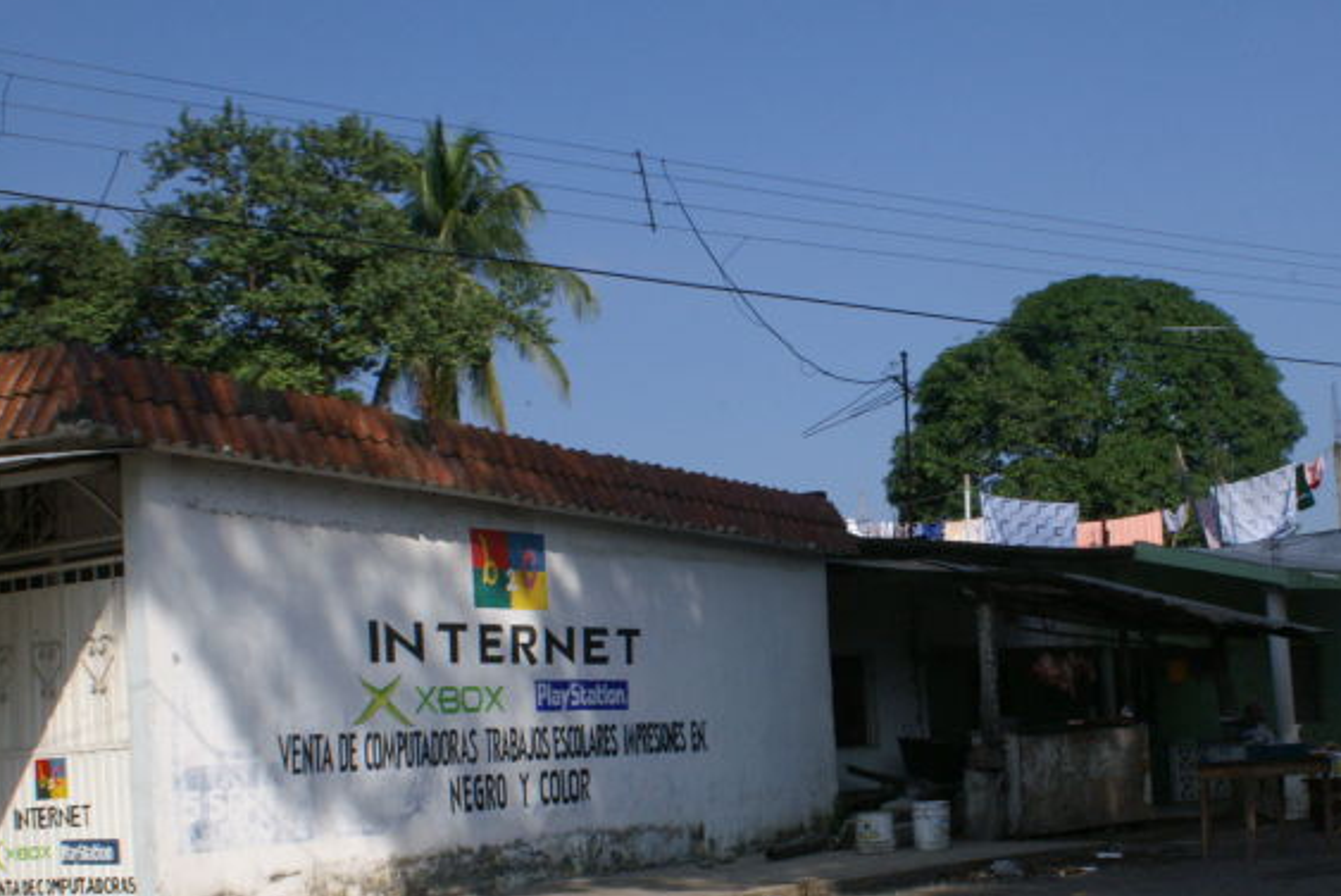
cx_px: 894
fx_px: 1901
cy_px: 556
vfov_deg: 26.4
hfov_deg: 38.4
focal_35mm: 51
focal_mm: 24
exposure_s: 1/300
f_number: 25
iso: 800
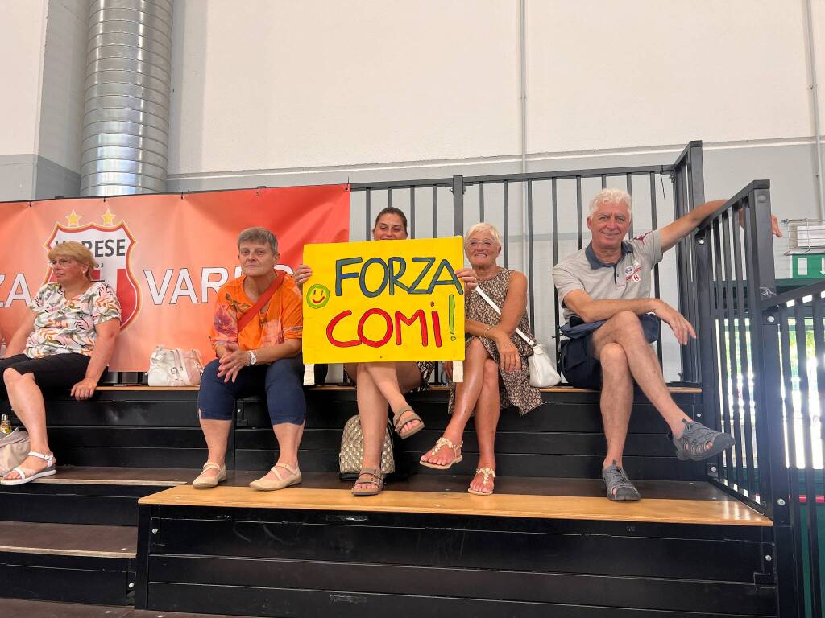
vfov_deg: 53.1
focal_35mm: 26
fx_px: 620
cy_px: 309
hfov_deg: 67.3
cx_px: 412
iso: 80
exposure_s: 1/100
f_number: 1.5
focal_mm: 5.7
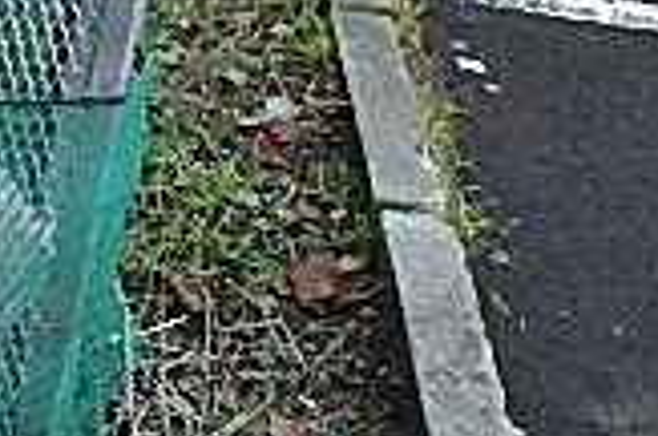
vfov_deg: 15.7
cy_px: 81
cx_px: -359
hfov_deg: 20.1
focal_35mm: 86
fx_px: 1569
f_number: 3.5
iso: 125
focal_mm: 3.7
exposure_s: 1/100
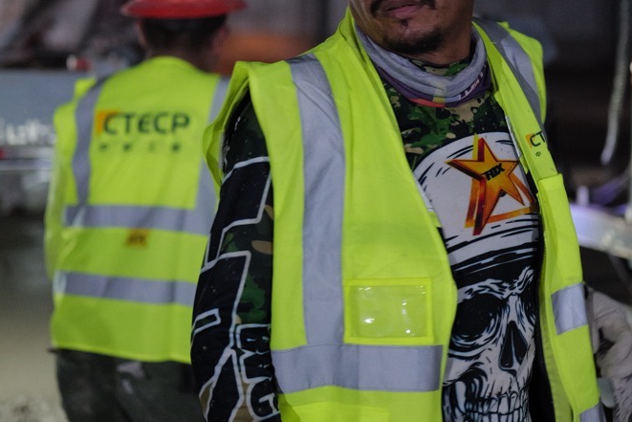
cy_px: 127
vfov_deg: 13.1
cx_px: 316
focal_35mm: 104
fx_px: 1826
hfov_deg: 19.6
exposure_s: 1/80
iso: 2500
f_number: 2
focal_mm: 43
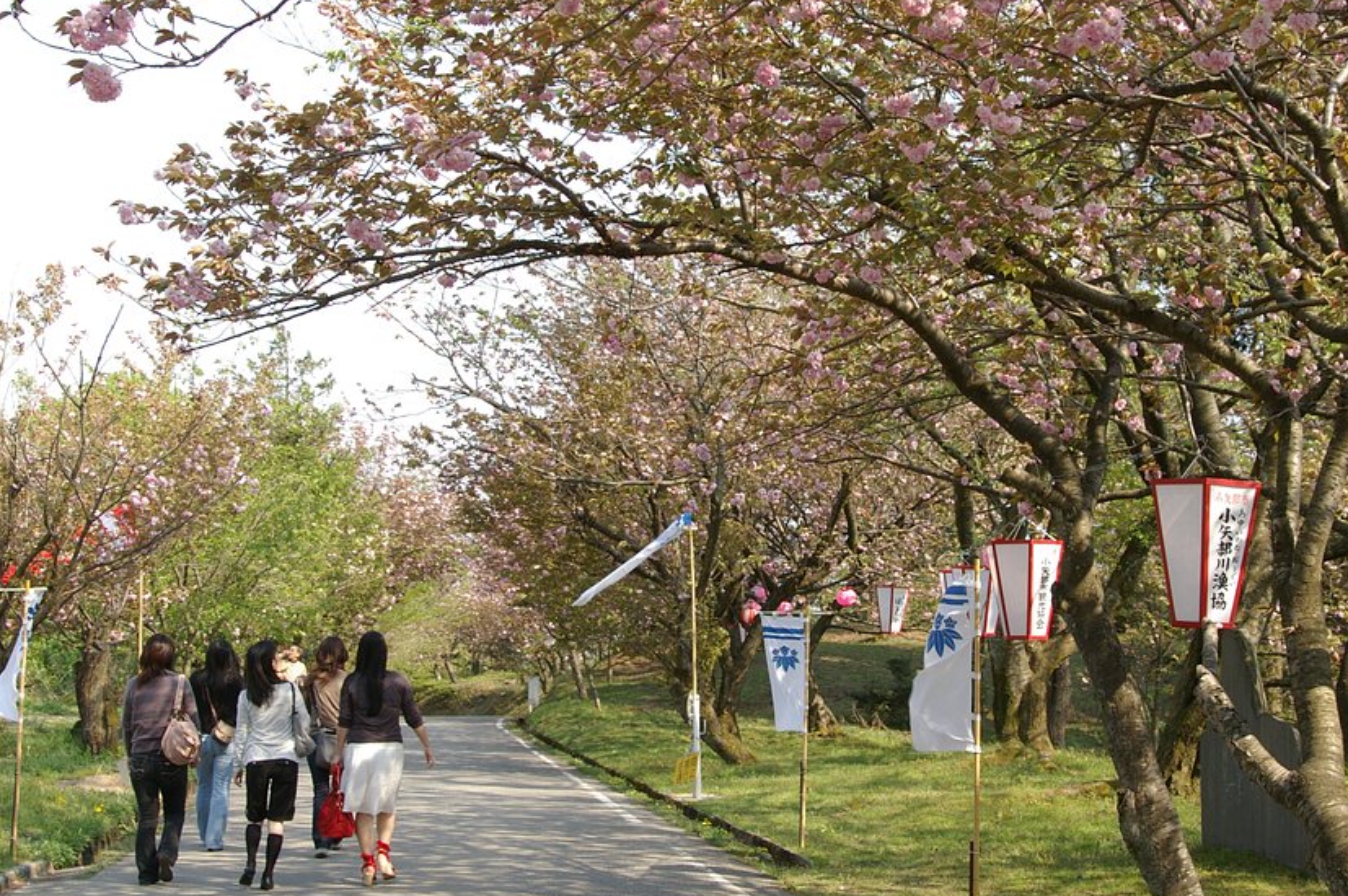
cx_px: 730
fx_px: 1946
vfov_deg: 25.9
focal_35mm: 52
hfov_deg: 38.2
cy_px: 376
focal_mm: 28
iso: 200
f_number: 8
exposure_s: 1/100
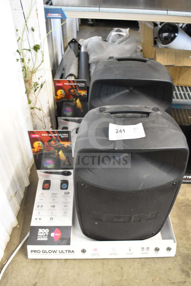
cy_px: 143
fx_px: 251
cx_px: 96
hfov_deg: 41.7
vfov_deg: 59.5
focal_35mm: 32
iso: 3600
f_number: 3.8
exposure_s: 1/30
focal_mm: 21
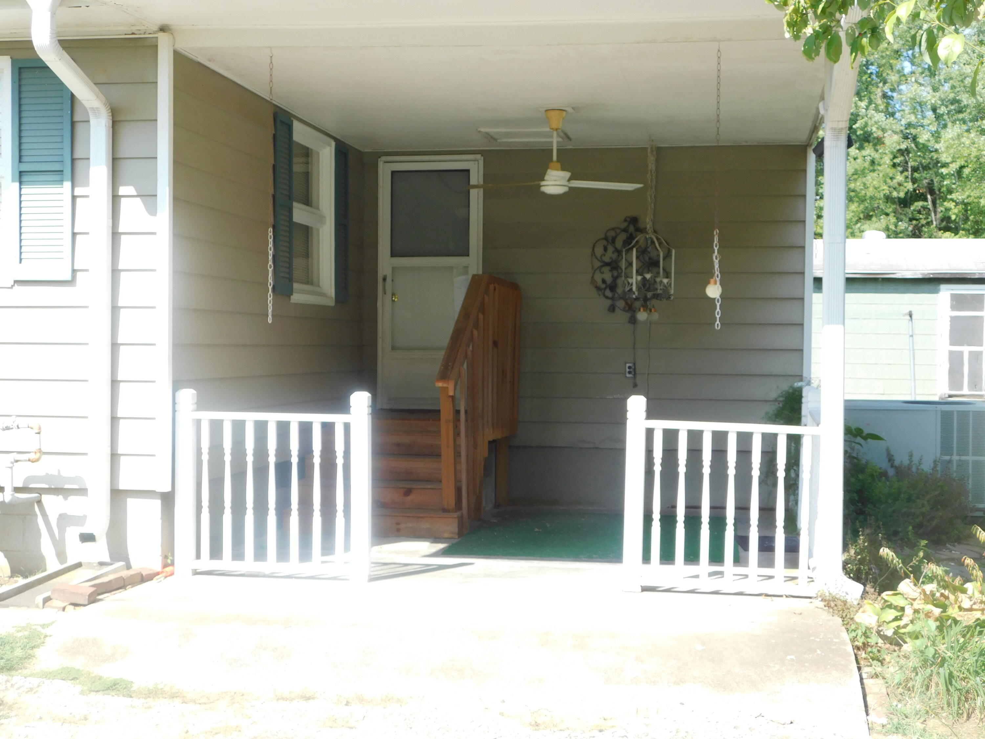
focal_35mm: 51
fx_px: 1451
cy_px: 370
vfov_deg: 28.6
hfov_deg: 37.5
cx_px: 492
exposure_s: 1/250
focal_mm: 9
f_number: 3.8
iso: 125
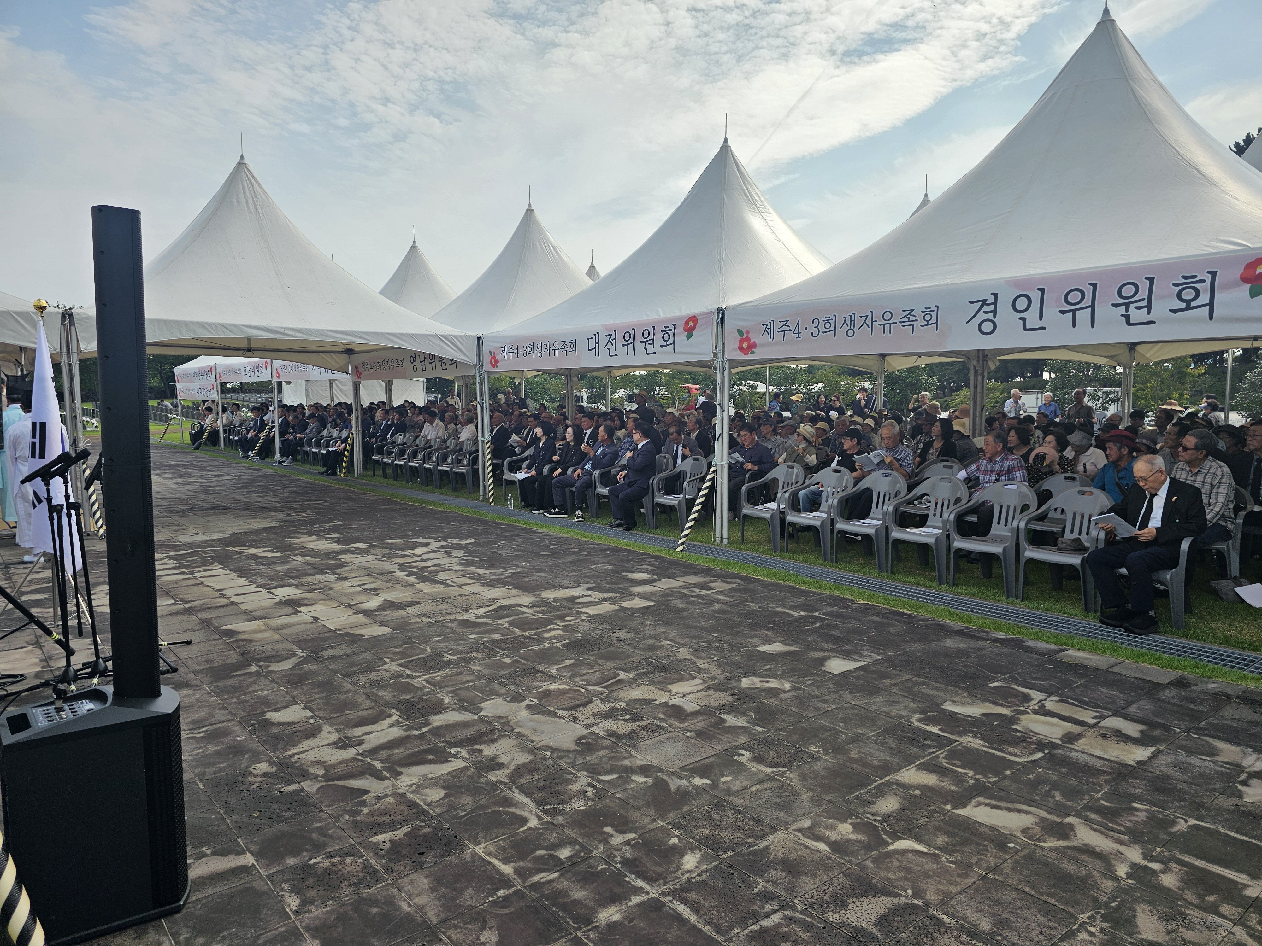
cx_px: 631
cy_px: 473
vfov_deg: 58.9
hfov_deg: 73.9
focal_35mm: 23
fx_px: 839
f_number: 1.7
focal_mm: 6.3
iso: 10
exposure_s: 1/767
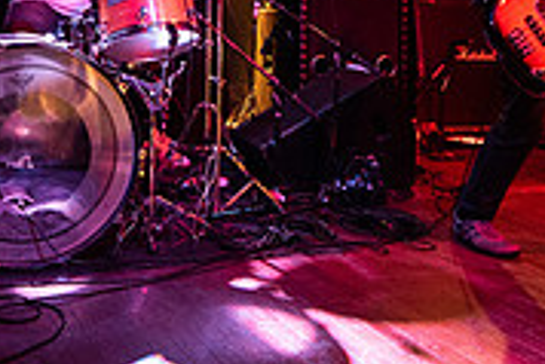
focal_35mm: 54
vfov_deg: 24.2
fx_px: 818
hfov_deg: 36.6
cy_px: 22
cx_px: 200
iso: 3200
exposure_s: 1/320
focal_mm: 14
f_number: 3.2
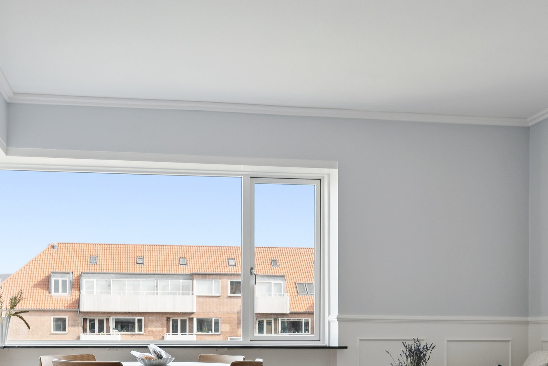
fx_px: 670
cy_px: 337
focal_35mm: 44
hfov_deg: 44.1
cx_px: 205
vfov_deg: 29.1
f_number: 6.3
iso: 400
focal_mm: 21.5
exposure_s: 1/80
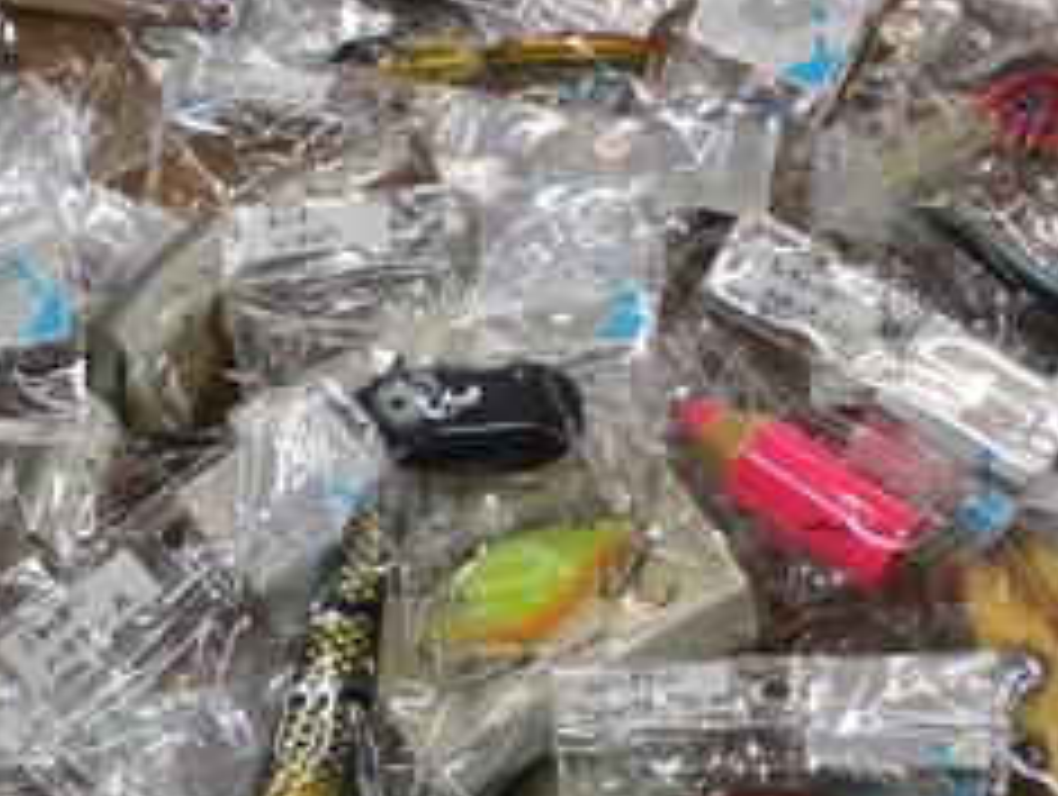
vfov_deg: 18.4
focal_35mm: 79
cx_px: 648
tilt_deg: -70.9
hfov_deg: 24.6
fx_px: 2418
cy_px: 715
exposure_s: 1/60
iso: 25
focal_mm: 3.3
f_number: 2.4
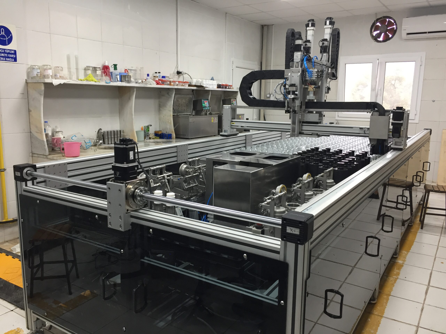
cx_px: 223
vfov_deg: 48.2
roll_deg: -1.8
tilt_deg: -10.2
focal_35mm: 29
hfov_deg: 61.7
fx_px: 374
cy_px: 167
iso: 80
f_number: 2.2
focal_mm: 4.15
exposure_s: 1/33
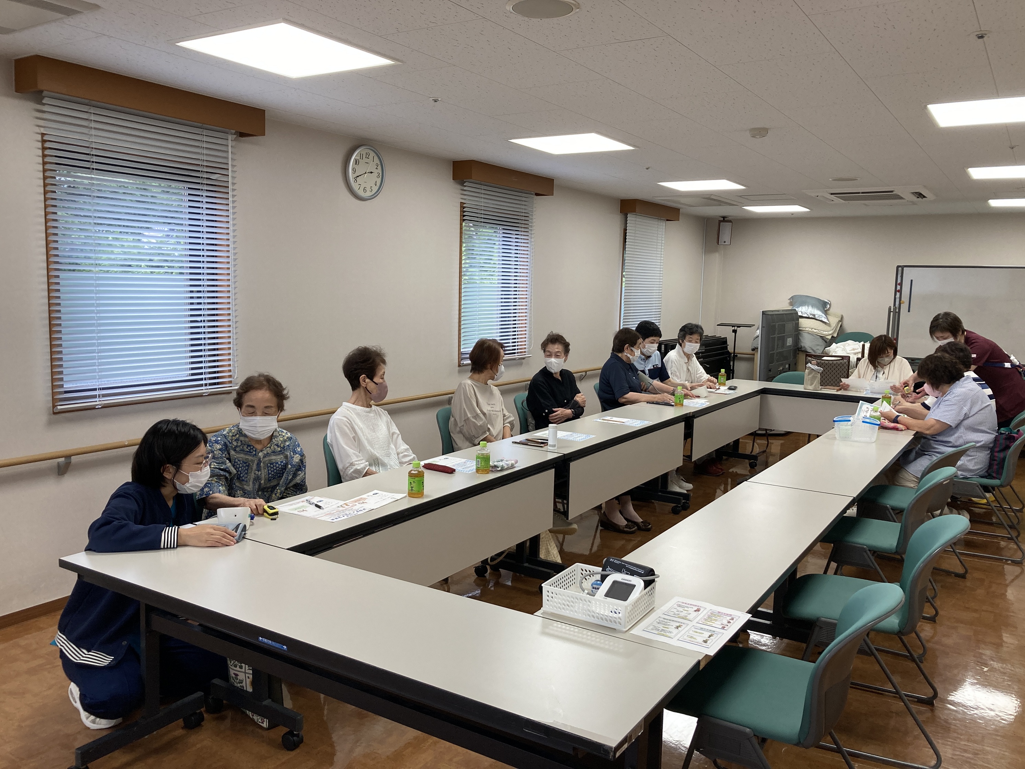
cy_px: 384
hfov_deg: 63.4
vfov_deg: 49.7
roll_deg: -0.7
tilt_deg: -6.5
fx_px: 829
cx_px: 512
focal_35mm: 28
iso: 50
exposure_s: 1/100
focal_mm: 3.99
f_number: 1.8
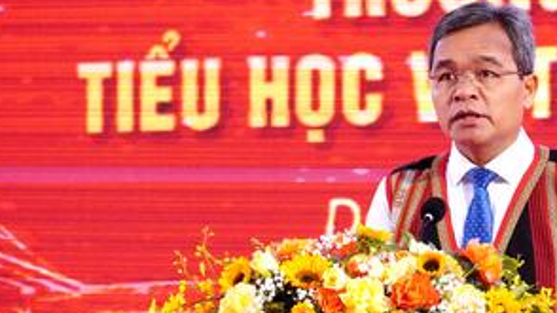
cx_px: 366
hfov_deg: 6.7
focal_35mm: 323
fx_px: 4764
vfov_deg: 3.8
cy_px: 139
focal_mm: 151
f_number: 8
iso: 8000
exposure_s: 1/800
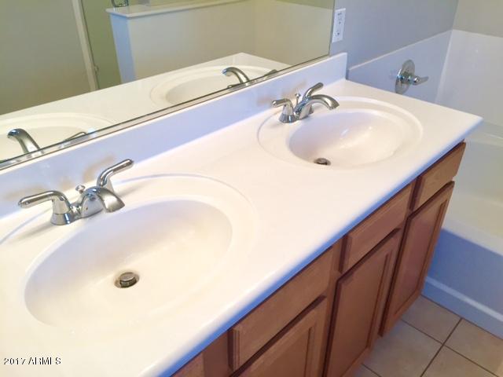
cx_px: 252
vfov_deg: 48.2
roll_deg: -3.0
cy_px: 188
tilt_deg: -33.1
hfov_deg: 61.7
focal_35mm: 29
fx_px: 421
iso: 32
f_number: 2.2
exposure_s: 1/40
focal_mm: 4.15
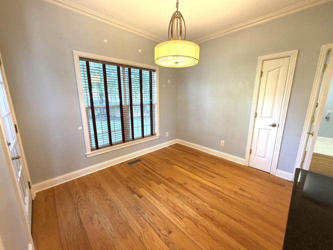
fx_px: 135
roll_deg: +0.1
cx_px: 166
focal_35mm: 14
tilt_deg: -12.2
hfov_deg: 102.1
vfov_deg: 85.7
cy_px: 125
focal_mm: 2.22
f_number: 2.2
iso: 250
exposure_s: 1/60
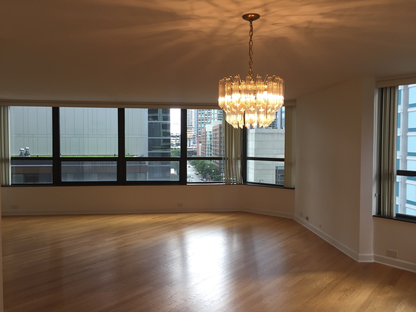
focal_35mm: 29
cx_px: 208
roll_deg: -2.2
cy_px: 156
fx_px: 349
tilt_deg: -2.6
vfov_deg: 48.2
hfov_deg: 61.7
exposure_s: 1/60
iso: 40
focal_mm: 4.15
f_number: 2.2
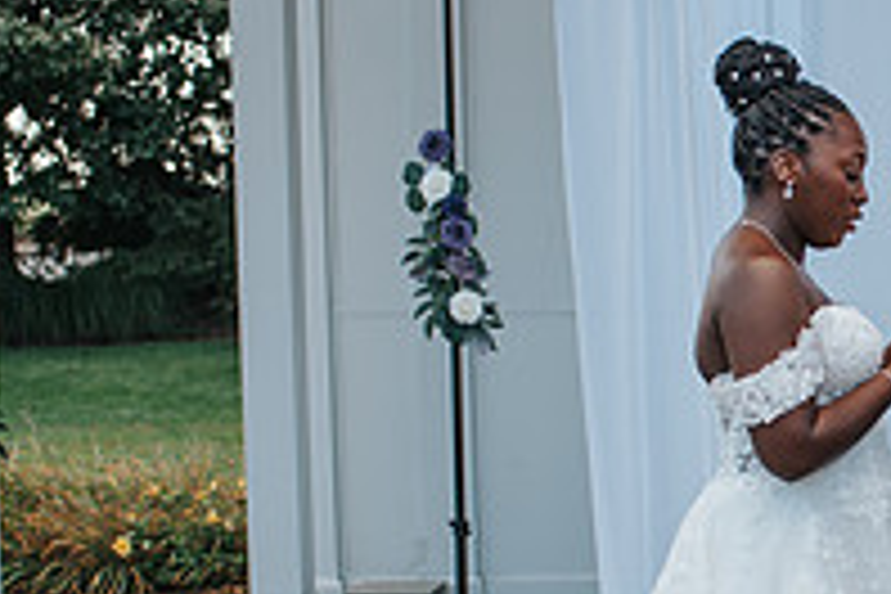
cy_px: 461
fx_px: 2599
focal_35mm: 105
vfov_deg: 13.0
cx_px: 1012
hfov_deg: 18.6
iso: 110
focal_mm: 35
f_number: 3.2
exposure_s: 1/640
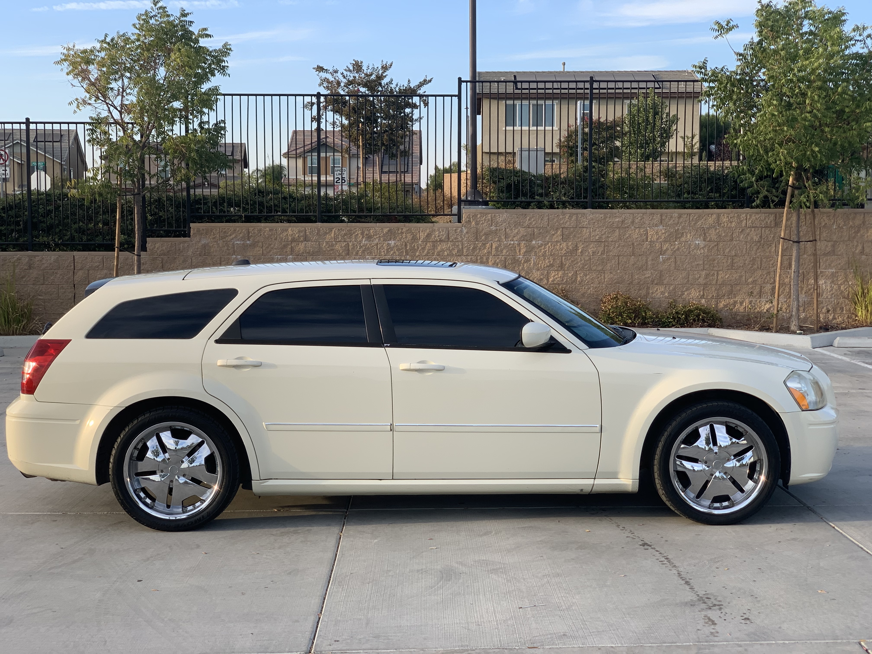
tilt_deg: -3.4
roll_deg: -0.7
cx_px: 436
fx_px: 1310
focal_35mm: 52
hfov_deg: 36.8
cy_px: 327
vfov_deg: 28.0
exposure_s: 1/229
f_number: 2.4
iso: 16
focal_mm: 6
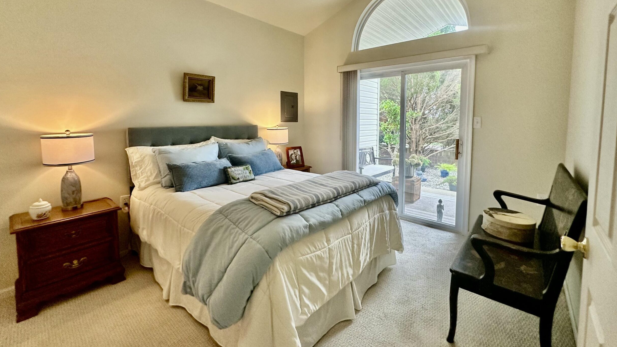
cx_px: 309
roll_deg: +0.2
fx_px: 262
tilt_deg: -2.4
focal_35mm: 16
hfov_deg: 99.4
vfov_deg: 66.4
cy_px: 137
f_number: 2.2
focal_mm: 2.22
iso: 250
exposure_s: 1/120
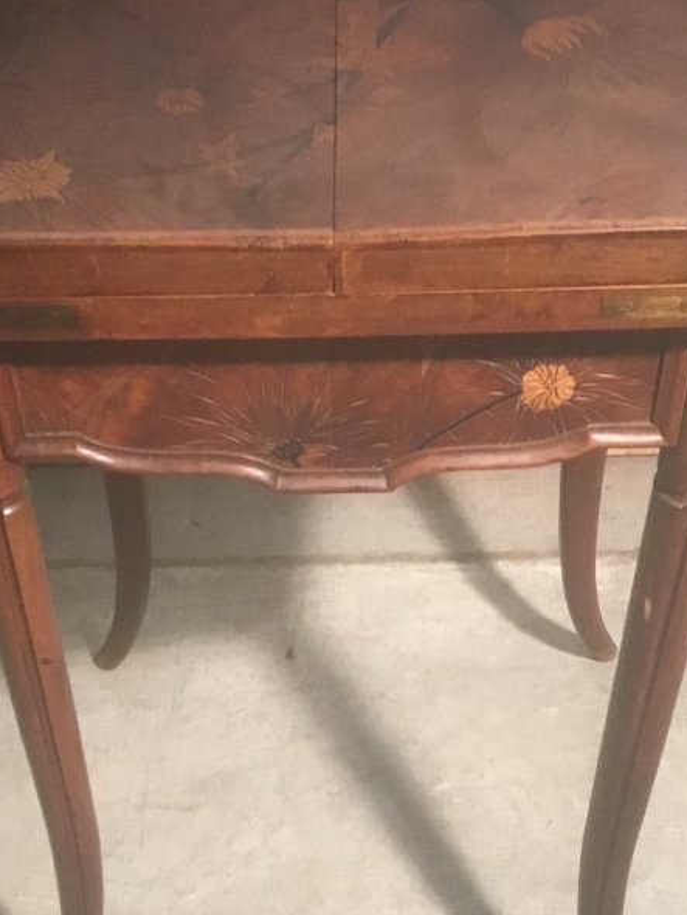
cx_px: 264
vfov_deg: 29.8
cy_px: 768
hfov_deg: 23.3
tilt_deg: -50.4
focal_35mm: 63
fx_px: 1666
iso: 250
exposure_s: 1/33
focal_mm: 3.3
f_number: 2.4
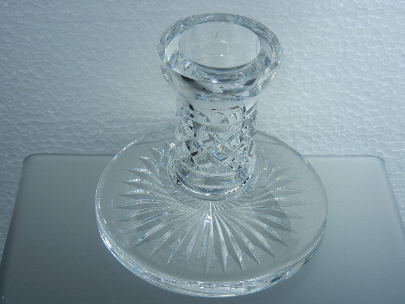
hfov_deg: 32.7
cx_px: 202
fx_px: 690
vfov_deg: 24.8
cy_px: 152
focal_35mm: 59
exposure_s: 1/35.5
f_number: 4
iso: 160
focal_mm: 10.6
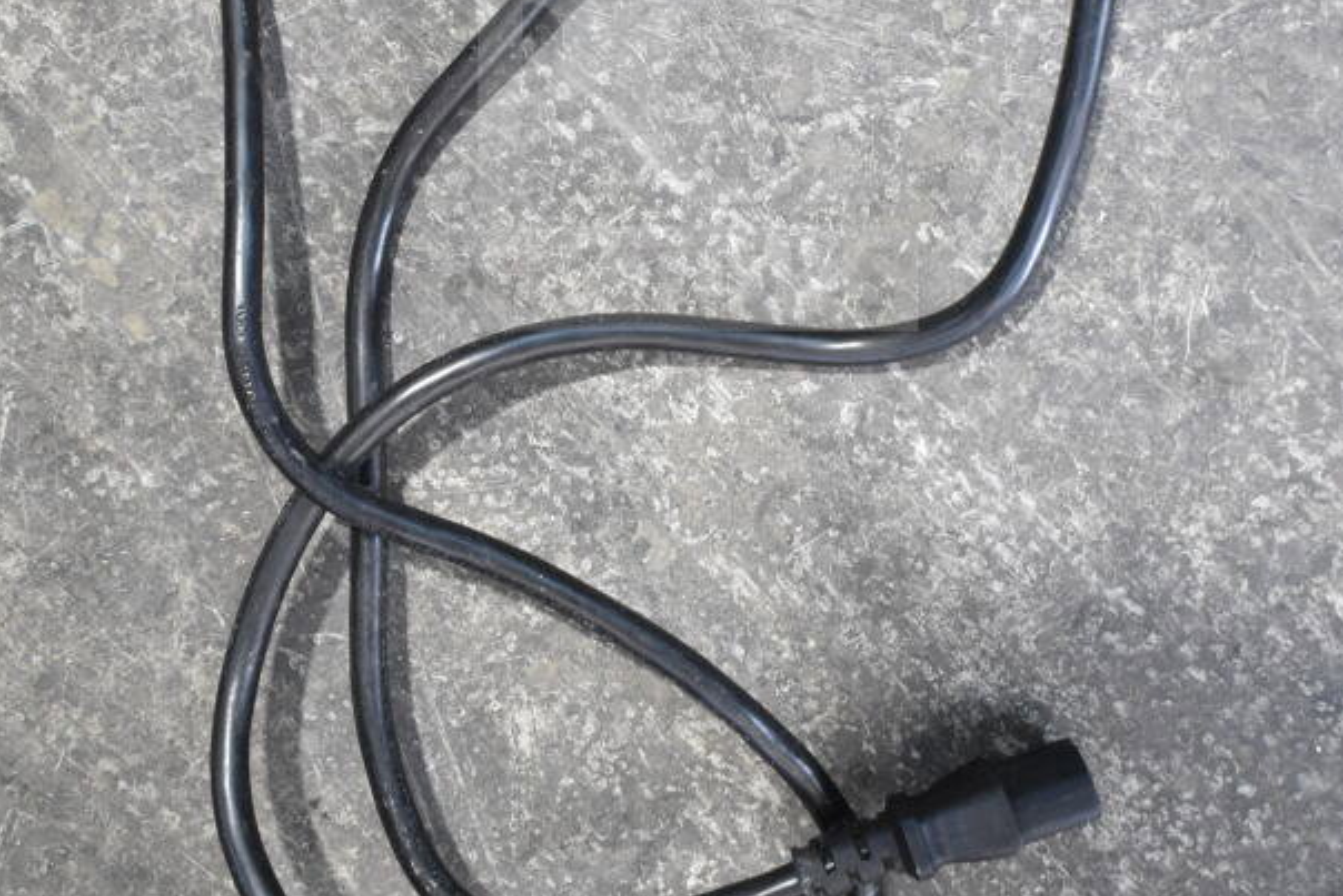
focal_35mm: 57
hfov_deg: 35.2
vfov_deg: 23.5
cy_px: 153
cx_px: 667
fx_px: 2118
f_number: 4
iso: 1600
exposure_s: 1/60
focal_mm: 25
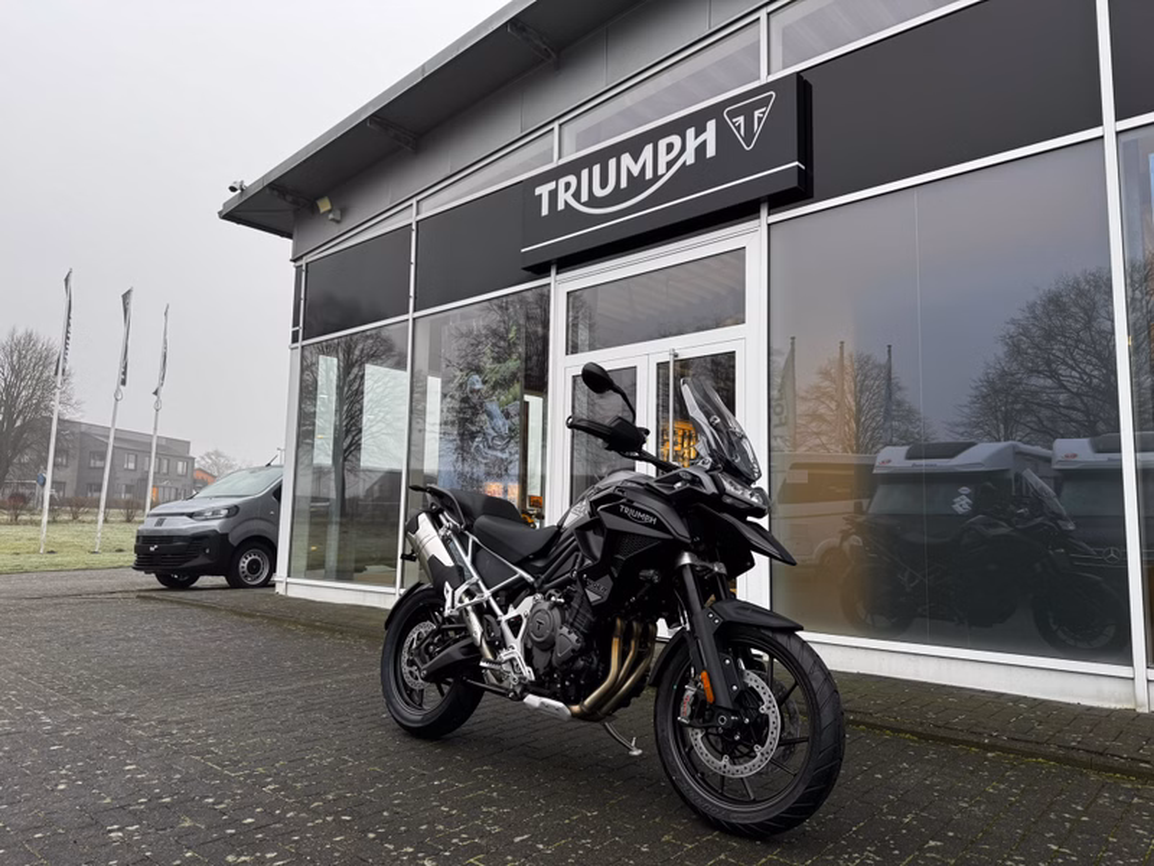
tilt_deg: +6.1
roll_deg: -0.4
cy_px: 433
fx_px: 800
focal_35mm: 24
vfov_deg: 56.8
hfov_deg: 71.6
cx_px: 577
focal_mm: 6.76
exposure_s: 1/121
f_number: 1.78
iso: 125
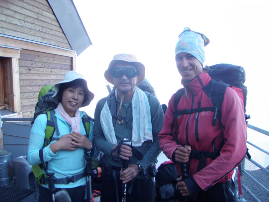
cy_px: 101
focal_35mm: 38
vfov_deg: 37.7
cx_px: 134
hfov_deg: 49.0
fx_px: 295
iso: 80
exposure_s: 1/40
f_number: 3.5
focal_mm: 6.7
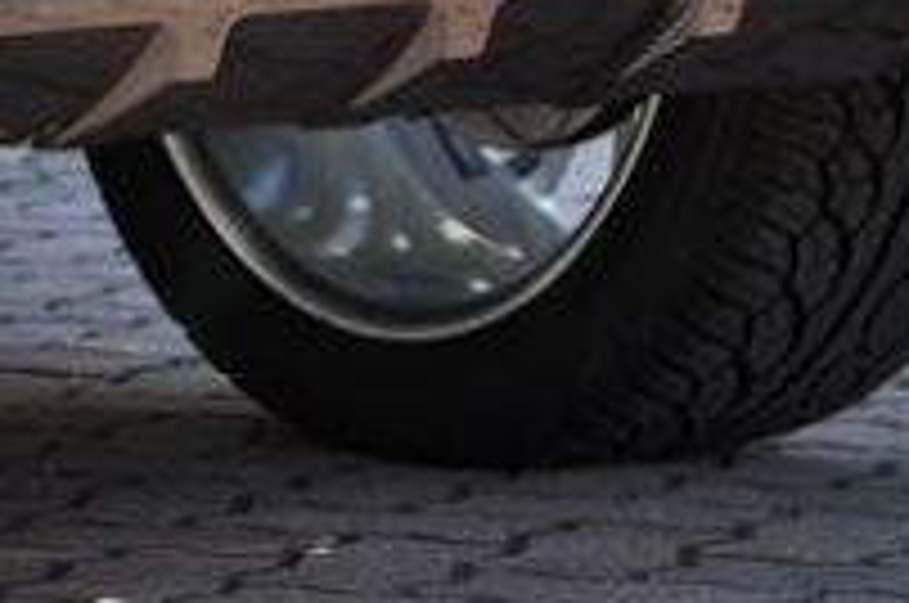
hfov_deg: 5.9
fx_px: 8773
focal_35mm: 348
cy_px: 38
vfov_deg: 3.9
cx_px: 54
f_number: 5.6
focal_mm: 80
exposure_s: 1/125
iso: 200
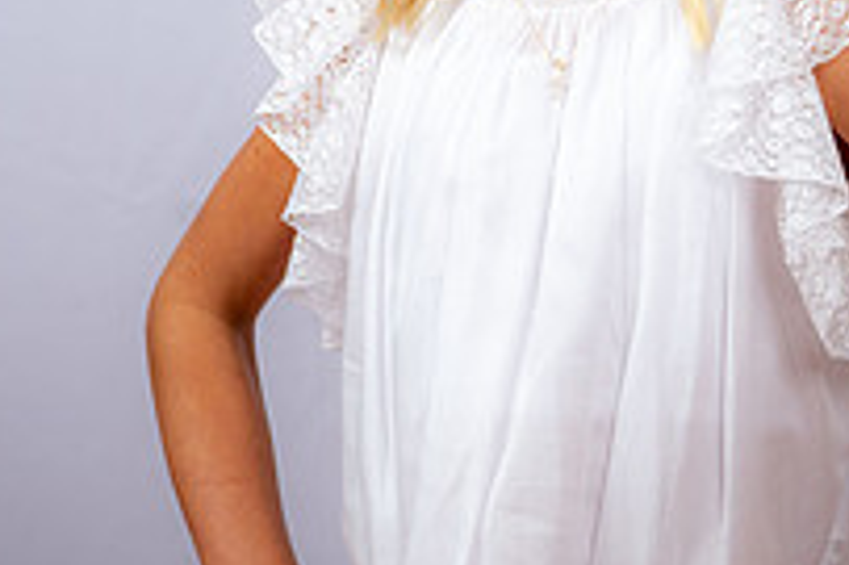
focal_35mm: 186
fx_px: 4383
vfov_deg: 7.3
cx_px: 586
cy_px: 46
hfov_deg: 11.0
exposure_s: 1/160
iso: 250
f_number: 6.3
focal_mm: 65
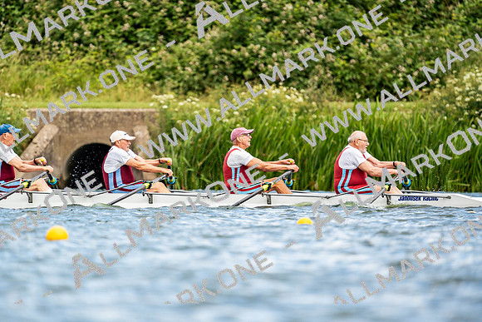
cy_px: 161
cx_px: 241
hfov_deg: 3.4
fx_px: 8035
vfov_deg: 2.3
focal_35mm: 600
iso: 500
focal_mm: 600
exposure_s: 1/2000
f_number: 6.3
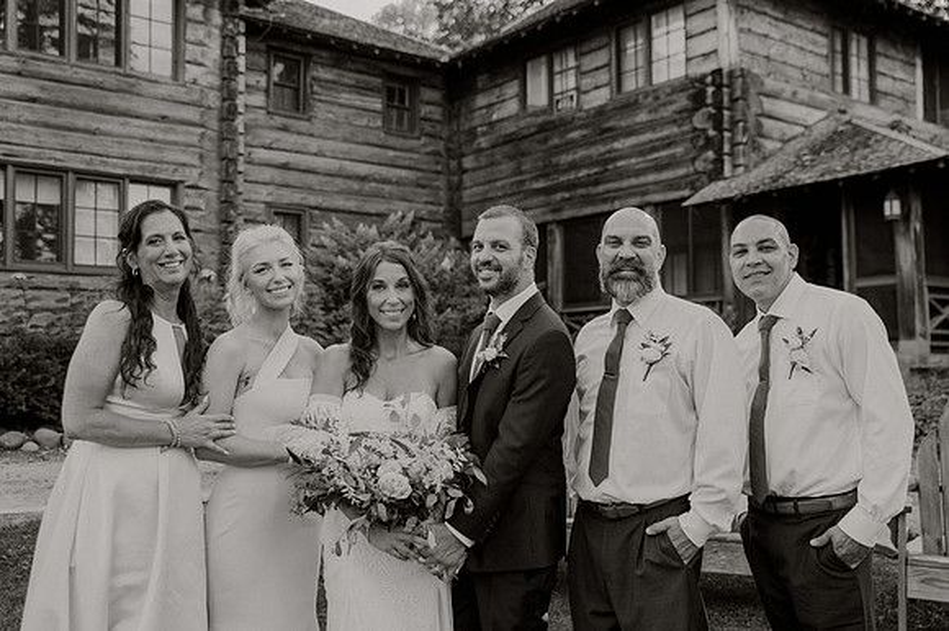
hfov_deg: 50.0
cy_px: 330
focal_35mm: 39
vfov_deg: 34.5
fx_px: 1017
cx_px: 458
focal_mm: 36
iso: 250
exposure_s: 1/320
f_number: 2.8
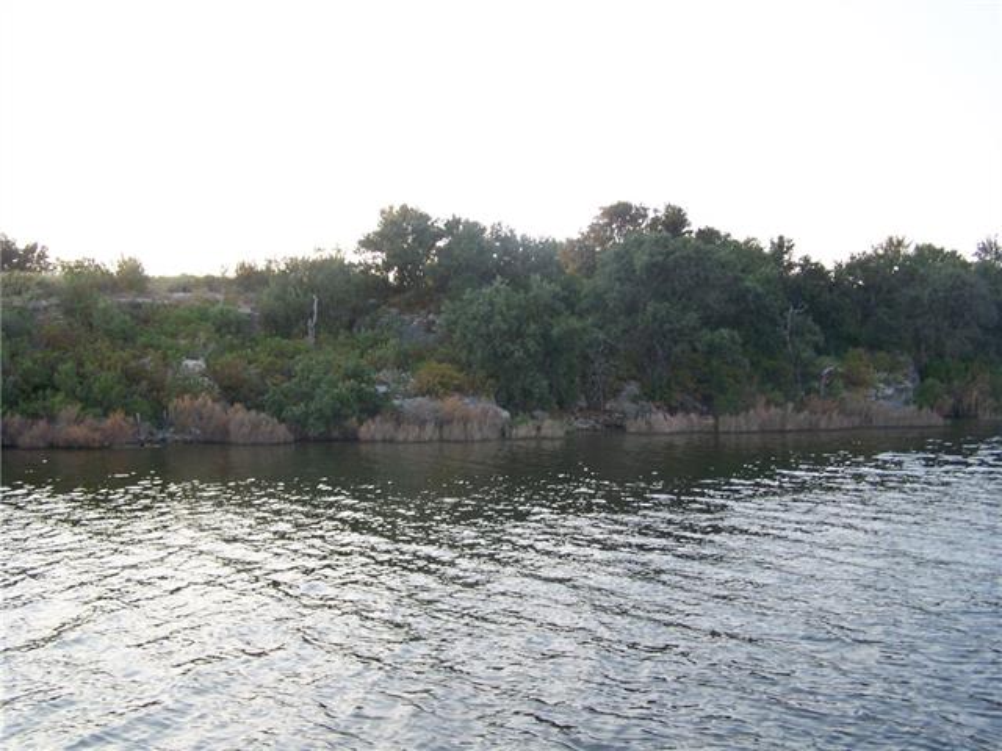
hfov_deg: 49.0
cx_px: 501
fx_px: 1100
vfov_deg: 37.7
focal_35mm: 38
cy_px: 376
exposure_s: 1/80
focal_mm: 6.3
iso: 64
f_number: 2.8
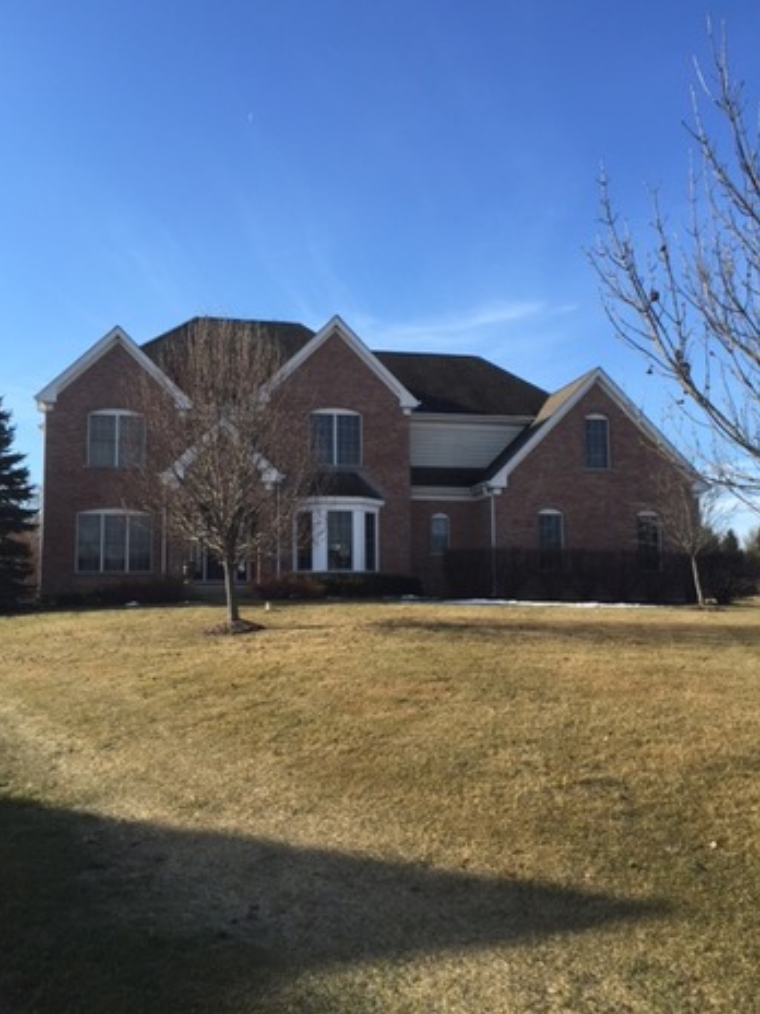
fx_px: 878
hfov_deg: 46.8
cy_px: 514
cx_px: 371
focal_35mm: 30
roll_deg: +0.3
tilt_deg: +7.9
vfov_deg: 60.0
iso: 32
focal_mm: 4.15
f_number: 2.2
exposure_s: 1/989
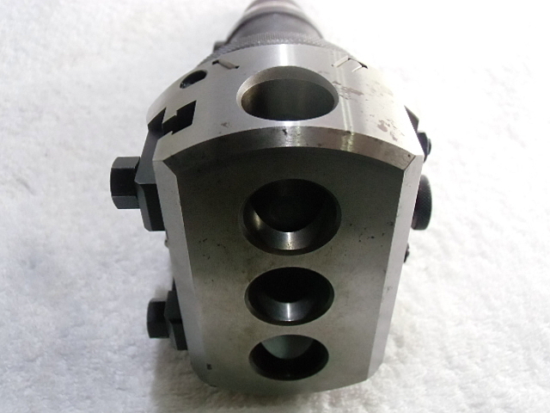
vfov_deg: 42.9
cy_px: 206
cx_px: 275
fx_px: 524
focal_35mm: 33
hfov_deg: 55.4
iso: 800
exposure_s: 1/80
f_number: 3.7
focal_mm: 5.93
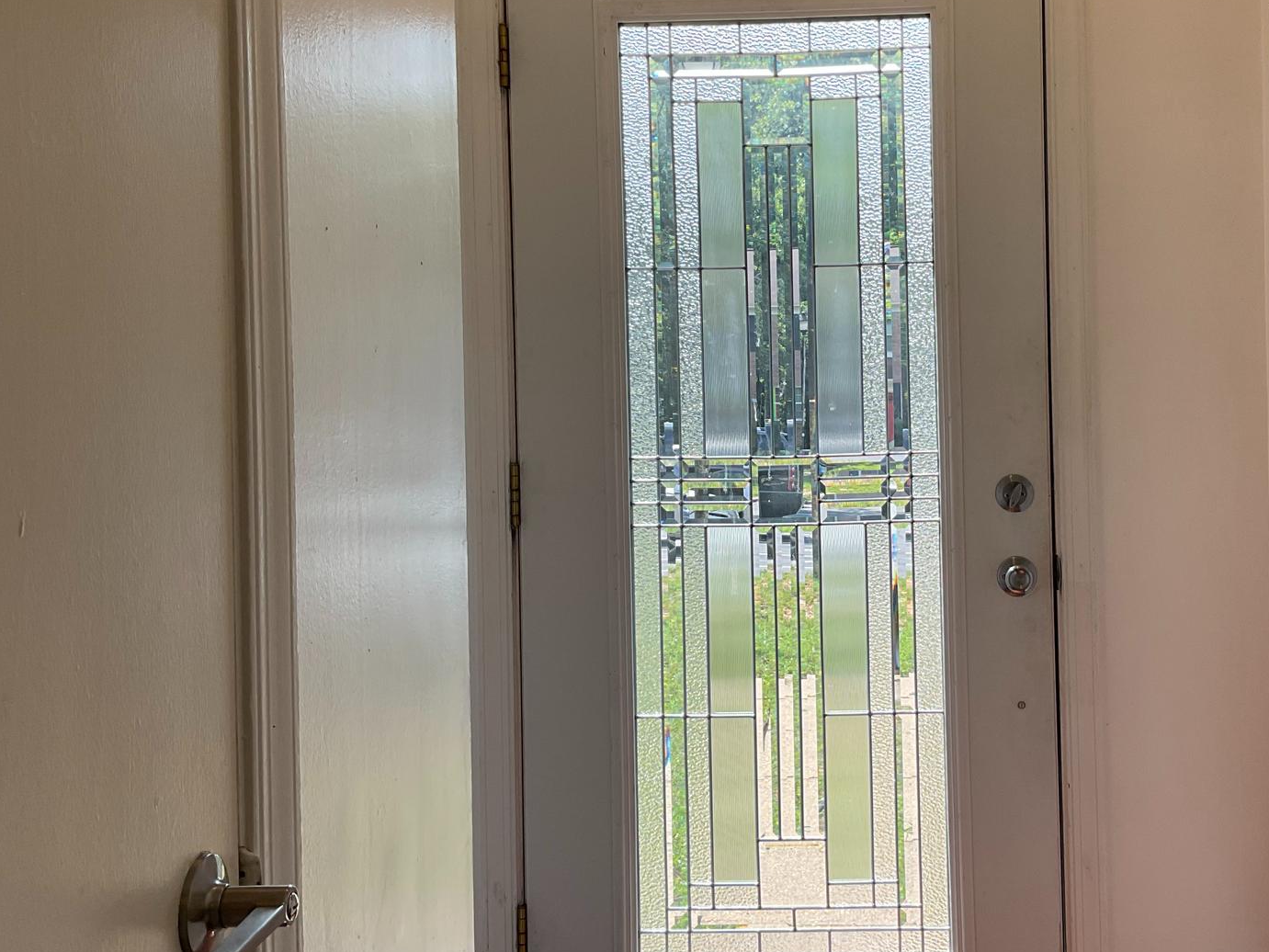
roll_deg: +0.5
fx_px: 1576
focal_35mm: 43
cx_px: 834
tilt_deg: +0.6
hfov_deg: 43.3
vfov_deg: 33.5
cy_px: 399
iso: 16
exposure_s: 1/200
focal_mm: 3
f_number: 1.8
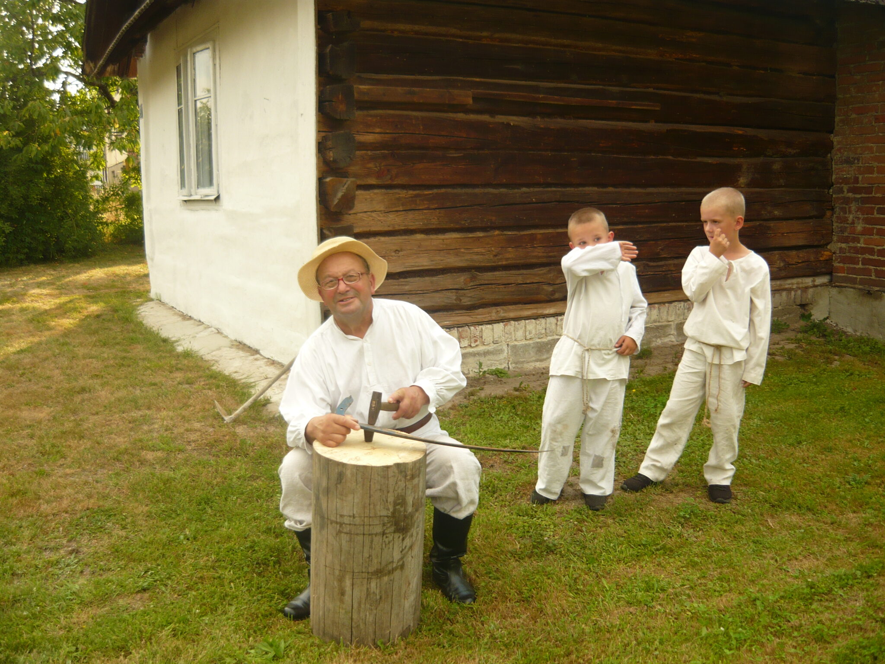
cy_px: 332
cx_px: 442
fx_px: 844
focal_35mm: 33
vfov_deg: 42.9
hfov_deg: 55.4
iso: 100
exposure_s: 1/250
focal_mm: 5.5
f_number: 2.8
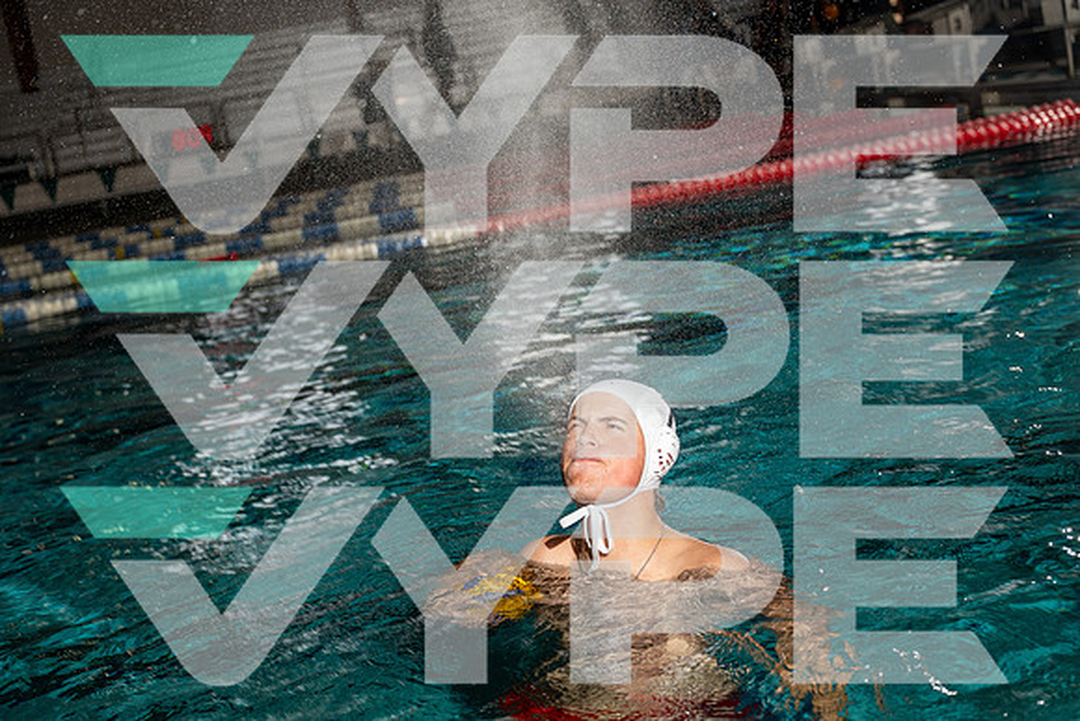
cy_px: 360
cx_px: 540
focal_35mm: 55
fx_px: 1650
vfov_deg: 24.6
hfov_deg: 36.2
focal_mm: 55
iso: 100
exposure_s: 1/250
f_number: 4
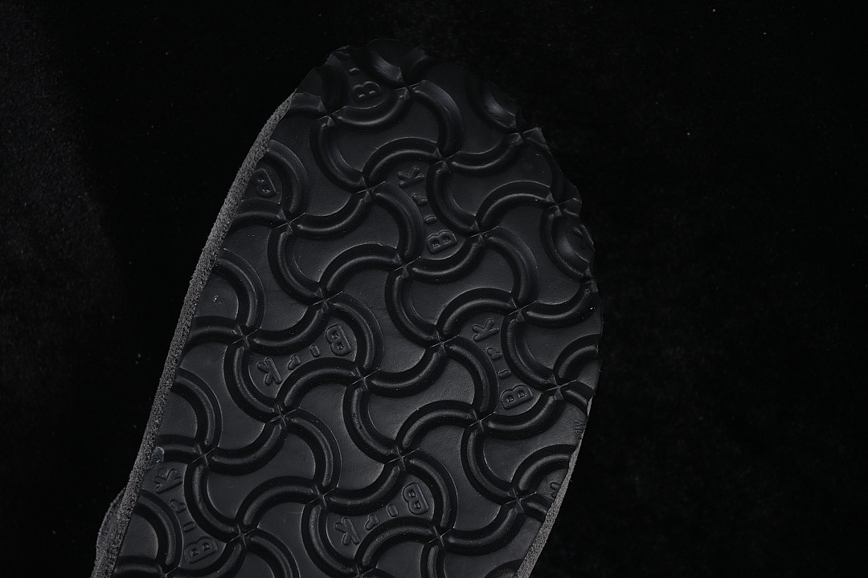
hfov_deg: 27.0
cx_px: 434
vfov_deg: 18.2
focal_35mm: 75
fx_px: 1808
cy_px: 289
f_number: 6.3
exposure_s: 1/60
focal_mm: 50
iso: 160
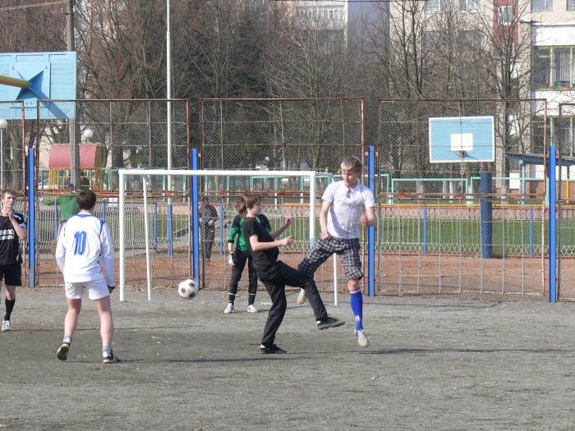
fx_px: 2774
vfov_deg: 8.9
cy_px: 216
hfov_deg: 11.8
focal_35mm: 167
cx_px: 288
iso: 100
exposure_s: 1/320
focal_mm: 19.8
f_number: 5.6
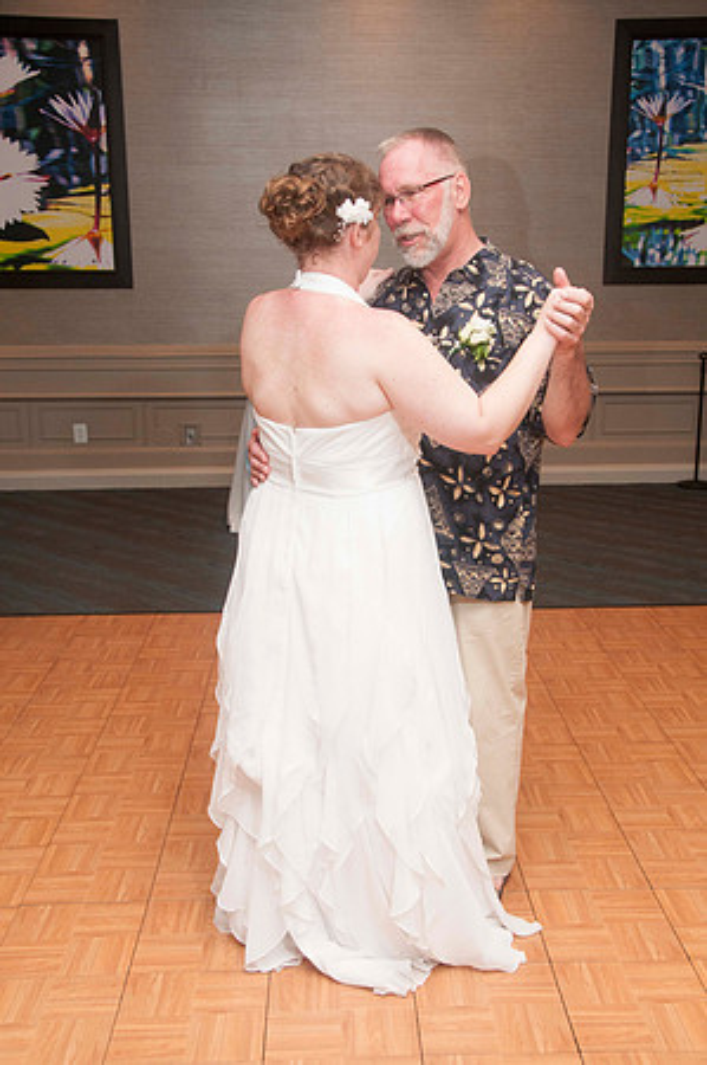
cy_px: 532
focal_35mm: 39
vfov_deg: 49.6
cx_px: 354
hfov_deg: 34.1
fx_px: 1151
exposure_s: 1/60
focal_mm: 26
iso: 800
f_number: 5.6
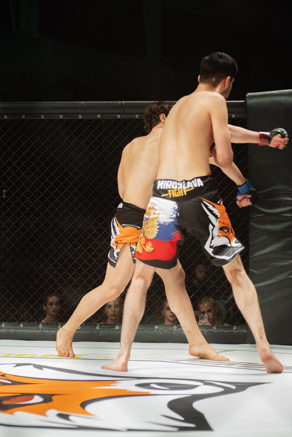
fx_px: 972
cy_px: 218
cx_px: 146
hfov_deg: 17.1
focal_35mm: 80
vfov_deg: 25.4
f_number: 4
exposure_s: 1/640
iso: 2000
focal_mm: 80
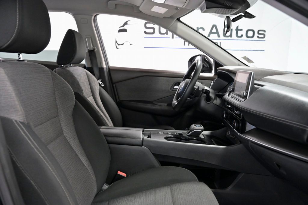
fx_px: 240
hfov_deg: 65.5
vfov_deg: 46.4
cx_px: 154
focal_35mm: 28
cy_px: 102
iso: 2500
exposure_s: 1/200
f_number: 4.5
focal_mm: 28
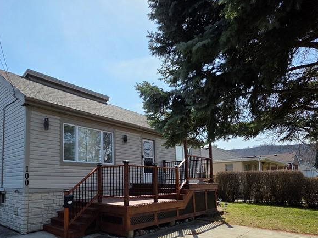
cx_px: 99
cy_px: 164
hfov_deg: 71.2
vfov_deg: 57.2
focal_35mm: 23
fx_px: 211
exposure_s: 1/2664
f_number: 1.9
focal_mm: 2.2
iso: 40
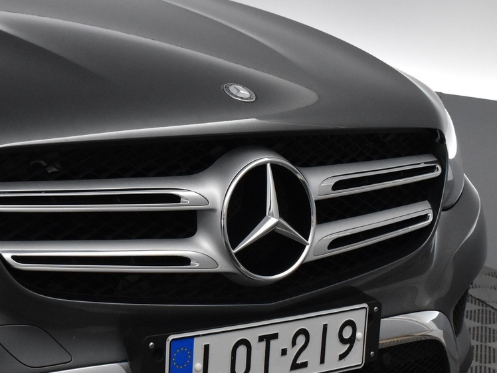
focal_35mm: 78
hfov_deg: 24.0
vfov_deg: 18.9
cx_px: 12
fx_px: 1120
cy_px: 226
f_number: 6.3
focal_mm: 25
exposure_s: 1/250
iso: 3200
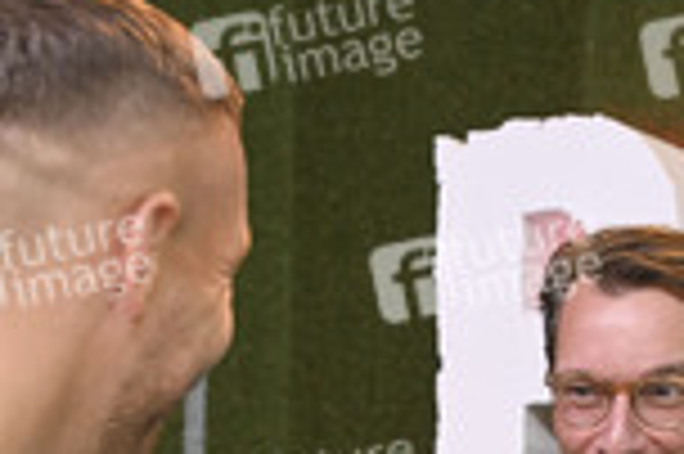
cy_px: 607
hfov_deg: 16.0
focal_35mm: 128
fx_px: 2429
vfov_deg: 10.4
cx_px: 367
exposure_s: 1/250
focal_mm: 43
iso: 1600
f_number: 5
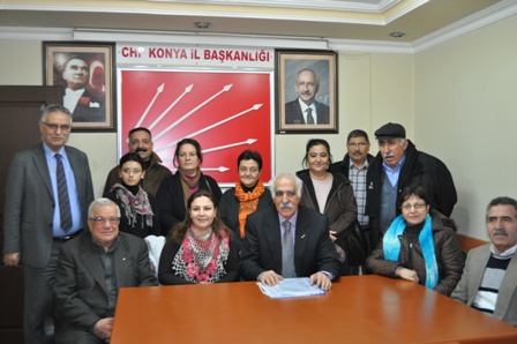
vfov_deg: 39.9
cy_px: 172
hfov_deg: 57.3
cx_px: 258
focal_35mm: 33
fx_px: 474
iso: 800
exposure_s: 1/60
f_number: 4
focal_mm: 22
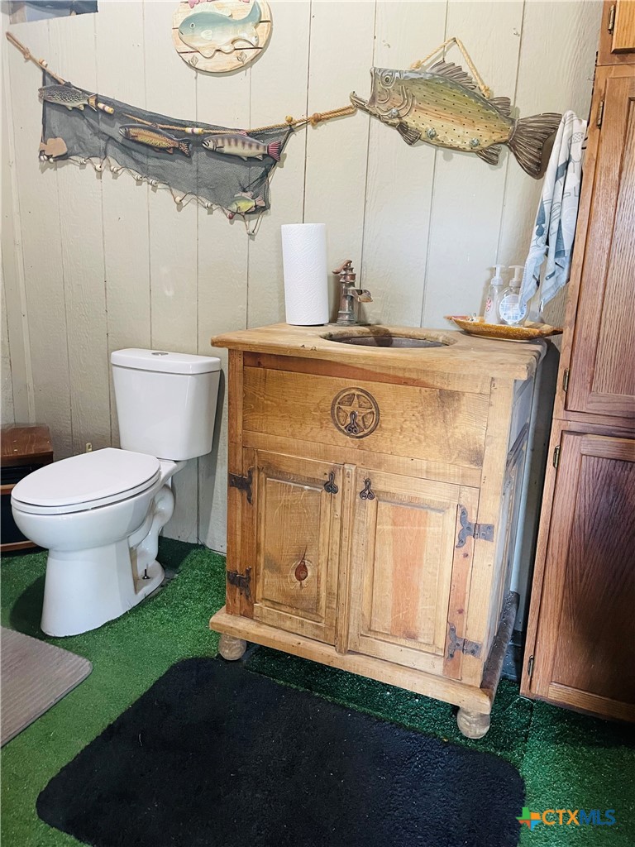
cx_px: 318
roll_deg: -1.5
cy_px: 424
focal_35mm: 26
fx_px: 636
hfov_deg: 53.1
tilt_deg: -13.7
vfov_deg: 67.3
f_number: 1.6
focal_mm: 4.2
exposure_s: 1/40
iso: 400
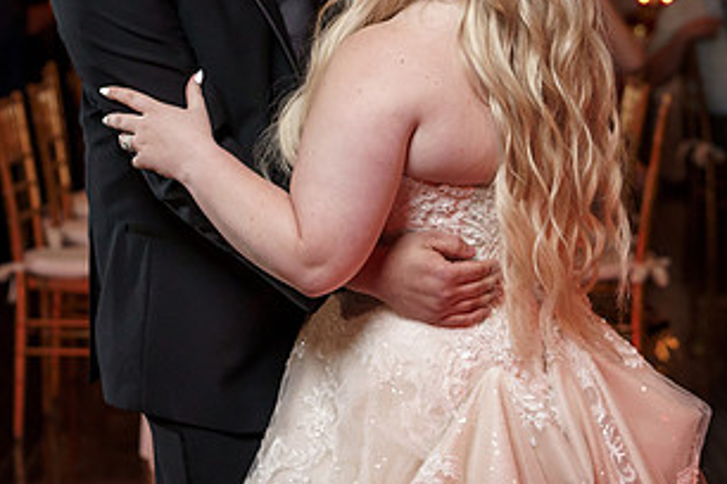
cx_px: 415
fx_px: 2706
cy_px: 32
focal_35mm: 134
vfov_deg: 10.2
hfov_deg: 15.3
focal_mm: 70
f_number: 4
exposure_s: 1/200
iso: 2000
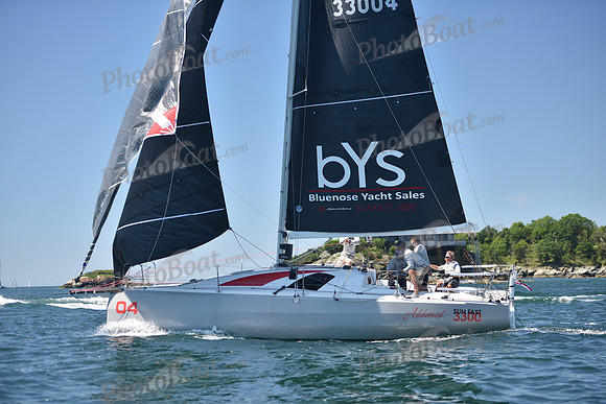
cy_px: 202
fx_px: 1263
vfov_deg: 18.2
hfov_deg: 27.0
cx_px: 303
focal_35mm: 75
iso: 200
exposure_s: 1/1000
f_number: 2.8
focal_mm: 75
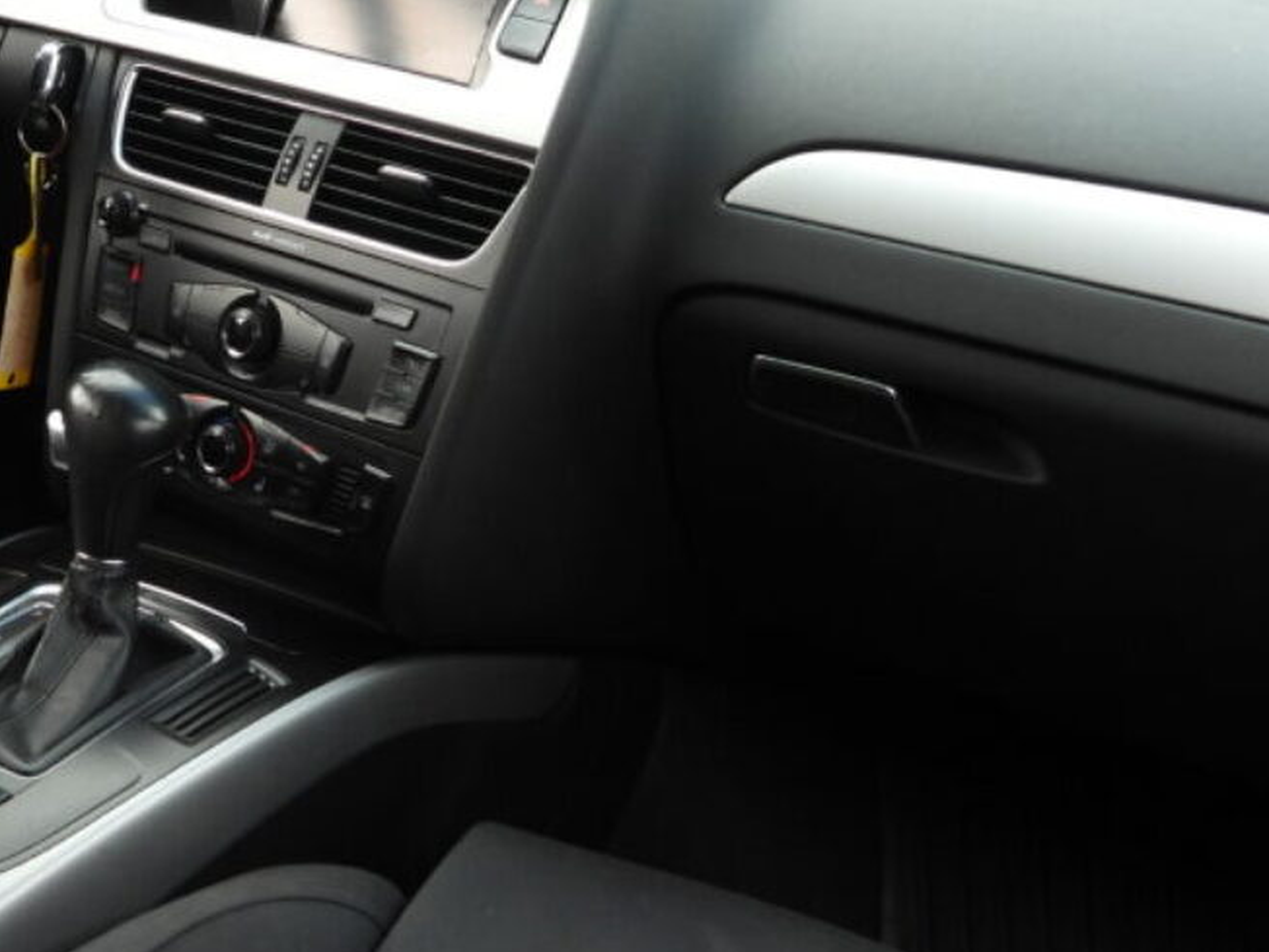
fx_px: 2163
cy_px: 639
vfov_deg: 24.7
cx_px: 249
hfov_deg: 31.8
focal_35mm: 59
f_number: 2.8
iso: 100
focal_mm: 4.3
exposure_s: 1/200
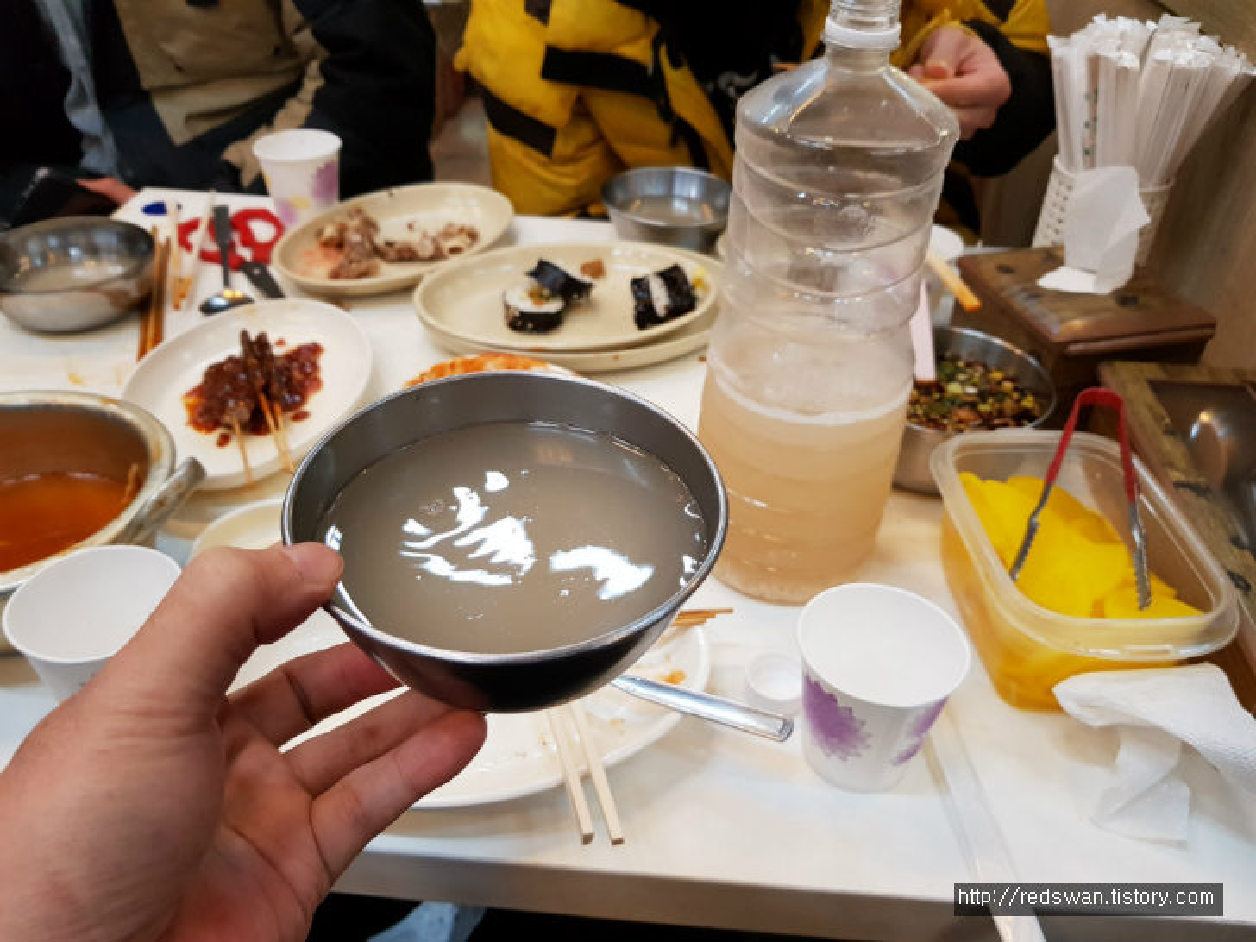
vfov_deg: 53.1
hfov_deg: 67.3
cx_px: 628
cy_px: 471
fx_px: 943
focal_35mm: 26
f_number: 1.7
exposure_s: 1/120
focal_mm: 4.2
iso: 250
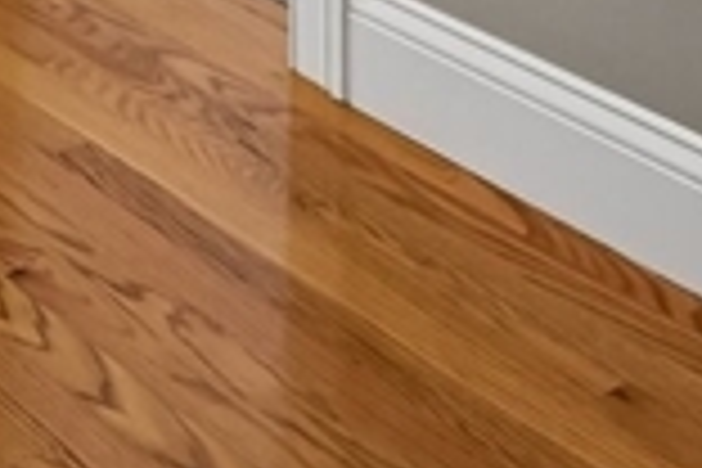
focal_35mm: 105
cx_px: -342
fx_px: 2047
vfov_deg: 9.7
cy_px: -970
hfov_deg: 17.5
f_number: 8
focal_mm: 16
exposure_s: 1/25
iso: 400
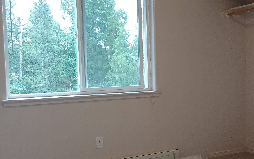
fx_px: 332
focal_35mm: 48
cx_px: 141
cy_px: 92
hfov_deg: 41.8
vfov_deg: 26.8
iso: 200
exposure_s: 1/60
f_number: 1.8
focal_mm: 3.98
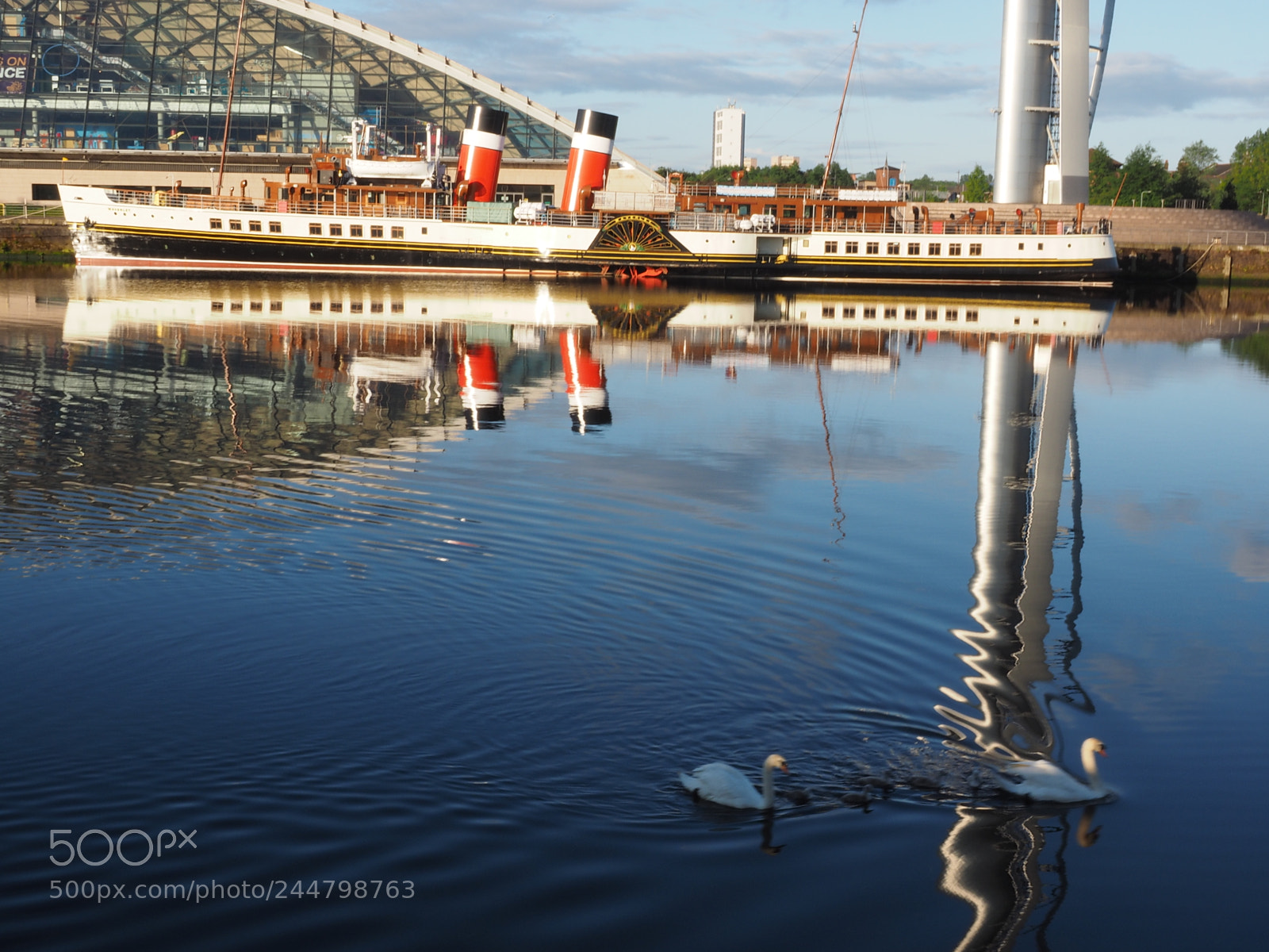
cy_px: 476
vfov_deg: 30.3
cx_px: 634
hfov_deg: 39.7
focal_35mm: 48
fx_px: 1760
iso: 200
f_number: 22
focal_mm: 24
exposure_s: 1/30
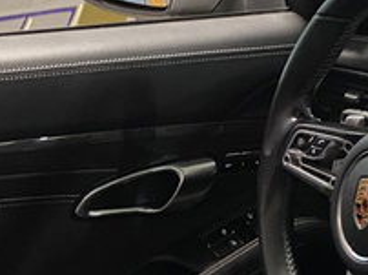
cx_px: 372
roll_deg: +2.0
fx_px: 1051
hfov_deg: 19.3
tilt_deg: -28.3
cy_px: 393
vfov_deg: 14.1
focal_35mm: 99
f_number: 1.8
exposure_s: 1/25
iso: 800
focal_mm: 4.25
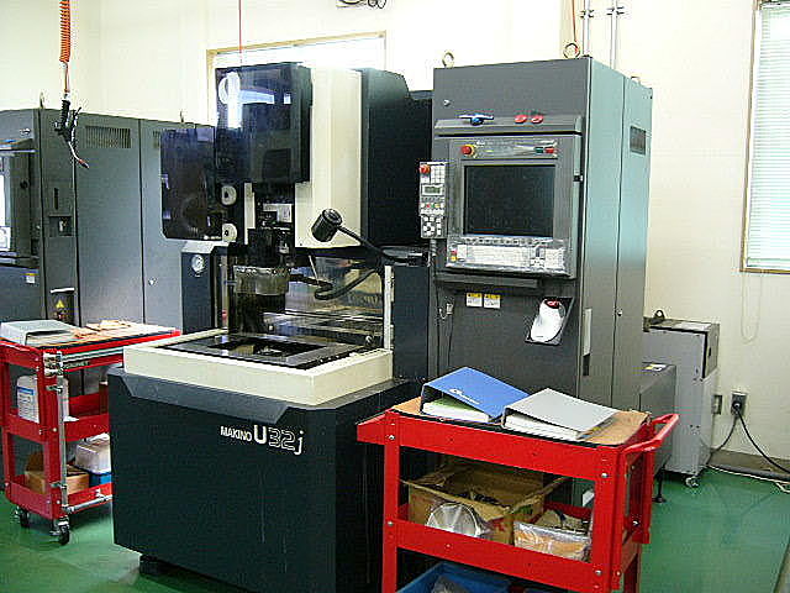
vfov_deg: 40.7
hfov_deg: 52.6
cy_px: 296
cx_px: 395
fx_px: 799
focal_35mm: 35
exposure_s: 1/13
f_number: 2.8
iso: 150
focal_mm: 5.8
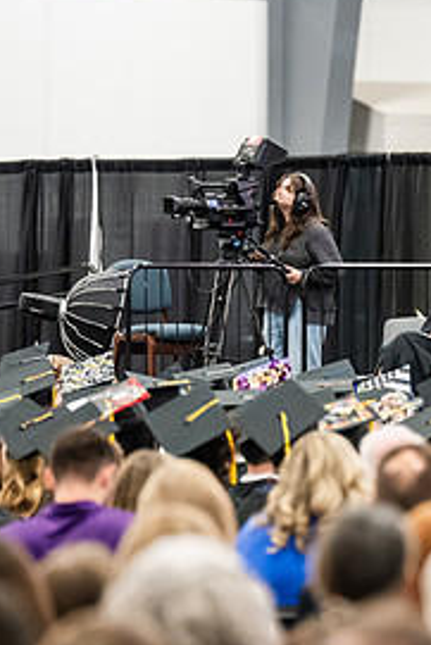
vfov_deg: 4.8
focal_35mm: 428
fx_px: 7676
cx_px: 672
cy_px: 330
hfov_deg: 3.2
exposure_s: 1/200
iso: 5000
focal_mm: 200
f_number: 4
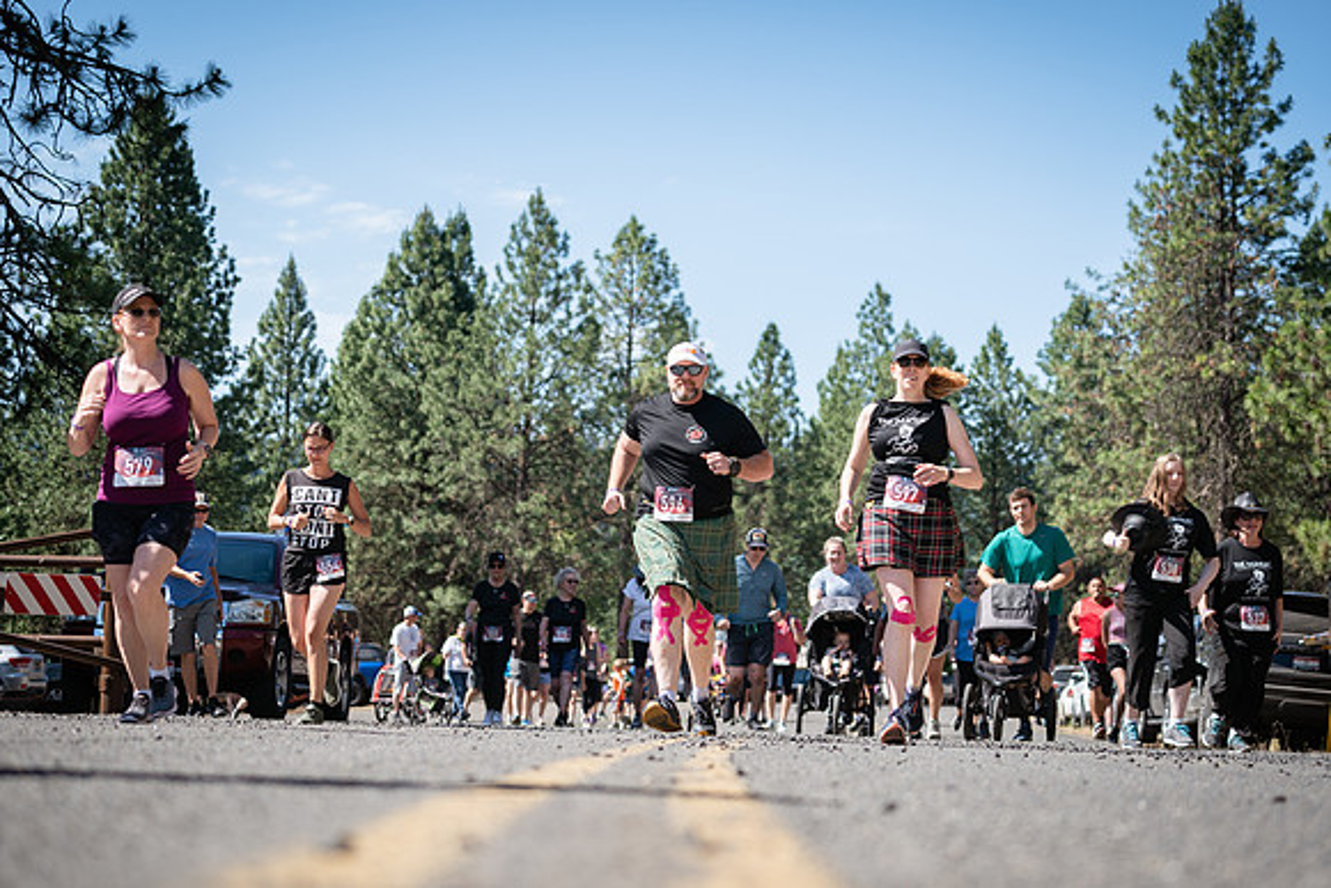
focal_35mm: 74
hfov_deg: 27.3
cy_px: 444
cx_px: 666
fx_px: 2736
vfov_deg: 18.4
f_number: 4
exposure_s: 1/500
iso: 100
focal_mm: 74
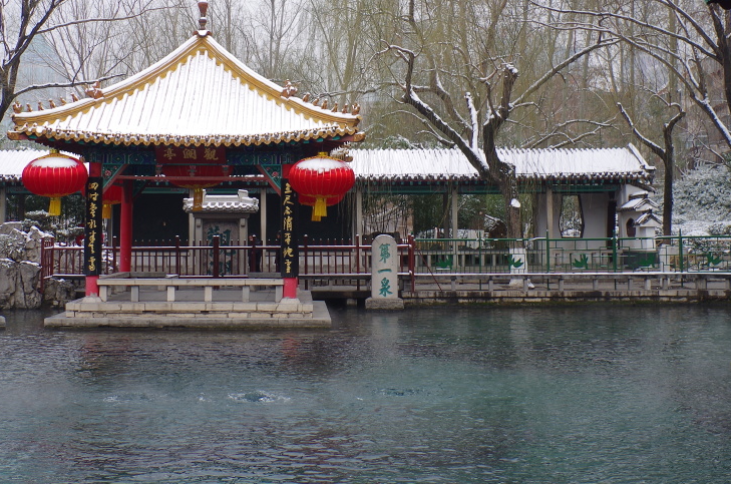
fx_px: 1050
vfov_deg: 25.7
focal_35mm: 52
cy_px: 125
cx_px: 315
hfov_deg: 38.3
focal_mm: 21
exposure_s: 1/125
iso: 100
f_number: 5.6
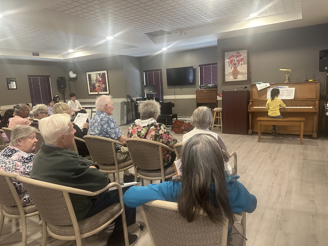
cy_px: 123
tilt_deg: -8.3
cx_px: 164
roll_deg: +2.6
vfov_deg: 56.8
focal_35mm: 24
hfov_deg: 71.6
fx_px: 227
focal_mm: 6.86
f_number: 1.78
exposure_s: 1/40
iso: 800
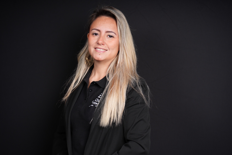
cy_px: 78
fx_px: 554
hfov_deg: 23.6
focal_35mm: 86
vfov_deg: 15.9
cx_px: 116
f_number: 3.2
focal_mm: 86
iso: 125
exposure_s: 1/160
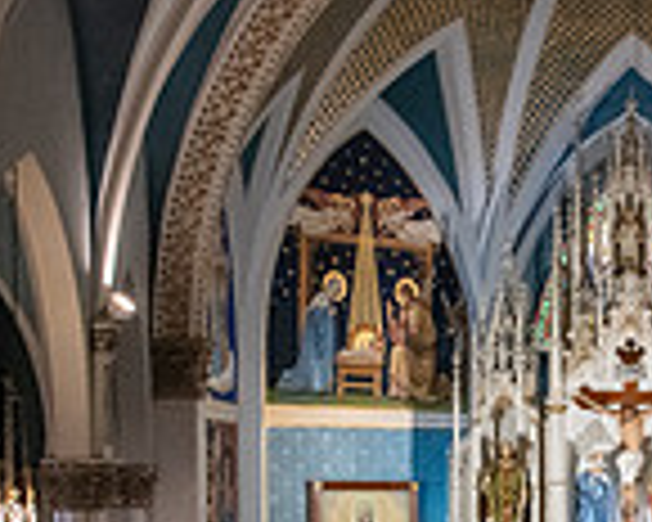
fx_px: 2026
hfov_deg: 17.9
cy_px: 574
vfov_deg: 14.3
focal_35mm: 105
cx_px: 612
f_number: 14
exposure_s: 1/80
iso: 4000
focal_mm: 28
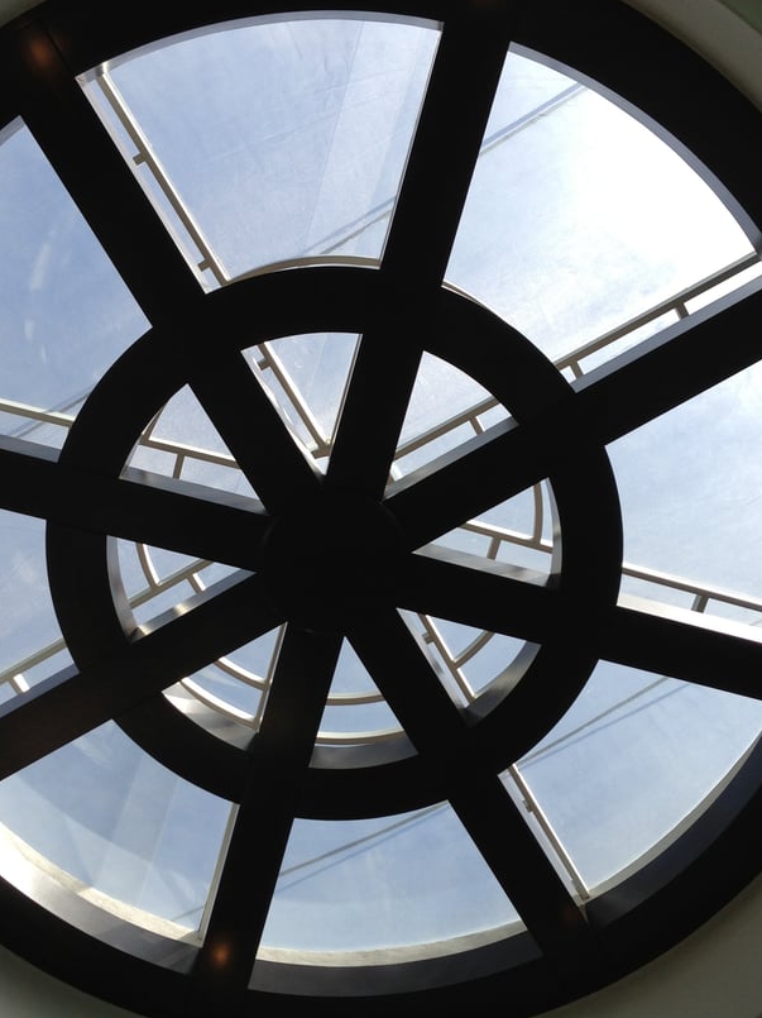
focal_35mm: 42
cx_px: 335
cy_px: 536
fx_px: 1234
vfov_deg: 44.8
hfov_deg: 34.3
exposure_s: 1/293
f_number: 2.4
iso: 50
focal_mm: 4.13
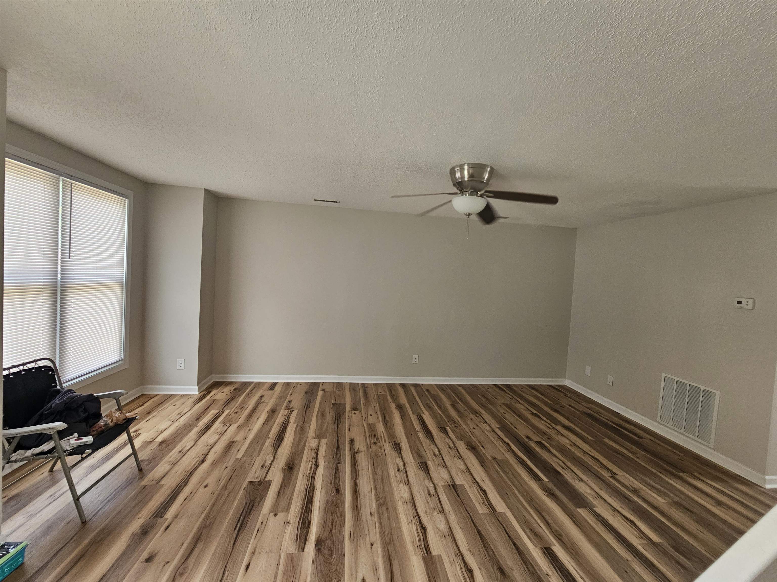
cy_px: 291
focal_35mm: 13
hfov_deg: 106.2
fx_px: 292
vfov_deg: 89.9
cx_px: 388
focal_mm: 2.2
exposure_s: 1/77.4
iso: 125
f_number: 2.2
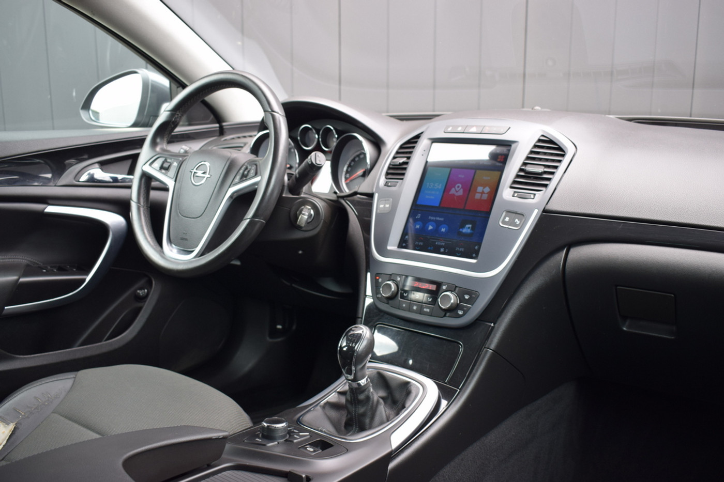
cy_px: 241
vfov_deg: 40.0
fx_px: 664
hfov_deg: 57.2
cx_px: 362
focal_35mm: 33
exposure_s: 1/100
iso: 400
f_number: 5
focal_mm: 22
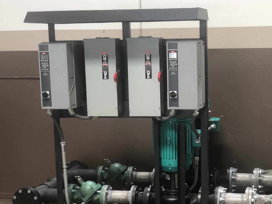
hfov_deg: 24.9
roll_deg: +0.4
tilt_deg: -8.8
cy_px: 133
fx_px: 613
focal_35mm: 78
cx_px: 184
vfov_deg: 18.8
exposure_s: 1/60
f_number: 2.4
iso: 64
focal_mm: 6
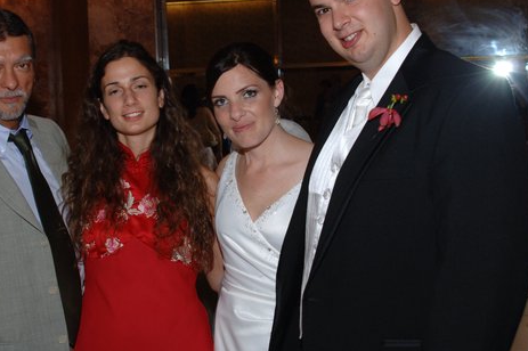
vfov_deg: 23.3
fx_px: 850
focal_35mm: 58
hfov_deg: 34.5
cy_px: 166
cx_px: 233
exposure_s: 1/50
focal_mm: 28
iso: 400
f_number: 5
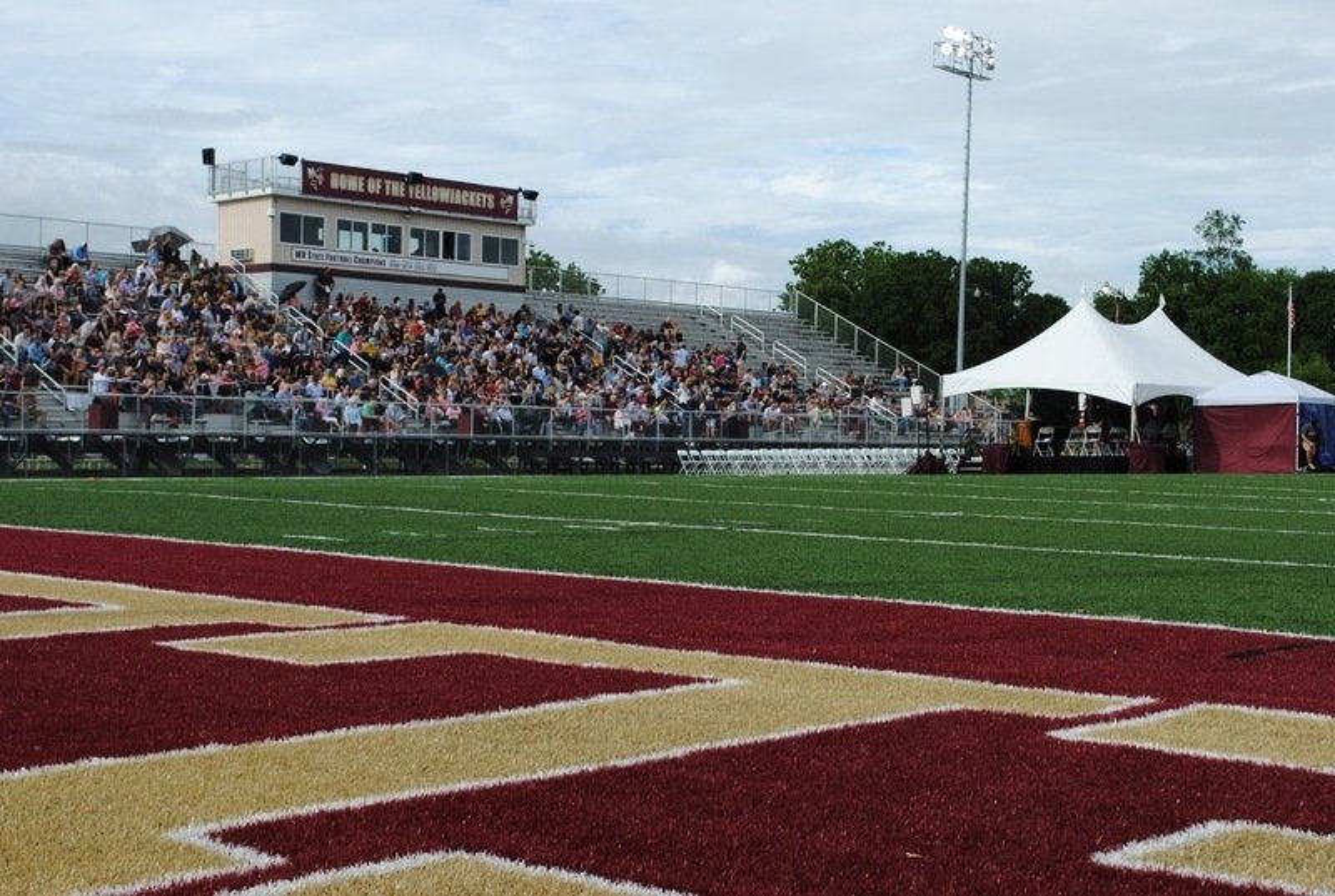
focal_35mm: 54
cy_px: 448
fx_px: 2007
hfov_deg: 36.8
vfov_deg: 25.2
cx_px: 668
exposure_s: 1/250
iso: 100
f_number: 8
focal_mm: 36
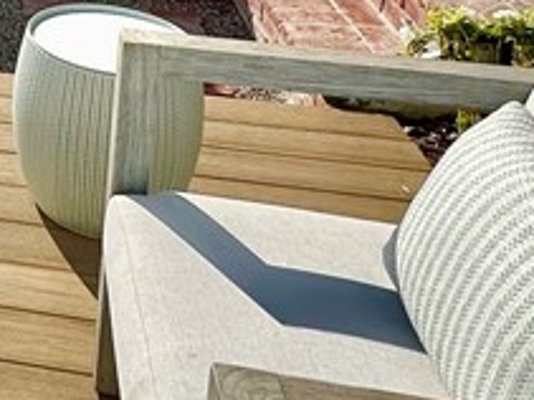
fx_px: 1048
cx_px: -240
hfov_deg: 23.5
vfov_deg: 18.7
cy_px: -225
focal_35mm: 68
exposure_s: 1/5814
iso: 50
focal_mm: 2.22
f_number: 2.2
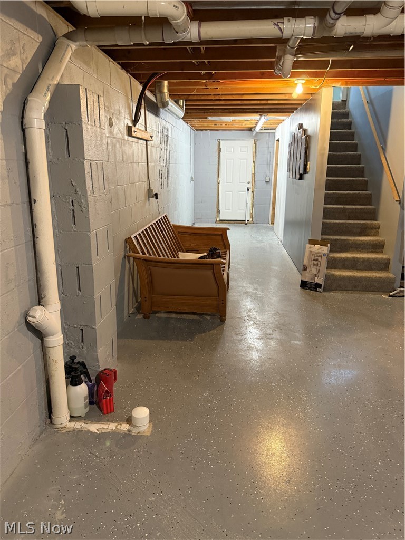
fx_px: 374
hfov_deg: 56.8
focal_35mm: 24
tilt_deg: -13.7
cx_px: 202
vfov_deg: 71.6
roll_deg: +1.2
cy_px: 270
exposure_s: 1/40
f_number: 1.78
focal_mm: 6.76
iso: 640
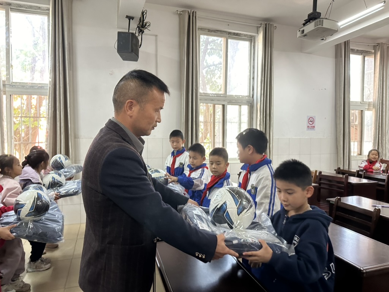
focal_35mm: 24
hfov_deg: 71.6
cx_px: 194
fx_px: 270
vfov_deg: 56.8
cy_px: 146
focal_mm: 6.86
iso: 320
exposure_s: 1/50
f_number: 1.78
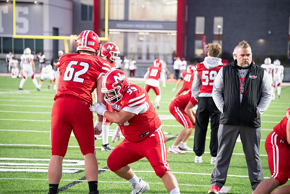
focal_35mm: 190
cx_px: 145
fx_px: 1531
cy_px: 97
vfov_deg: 7.2
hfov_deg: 10.8
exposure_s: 1/200
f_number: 5.6
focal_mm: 190
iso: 8000
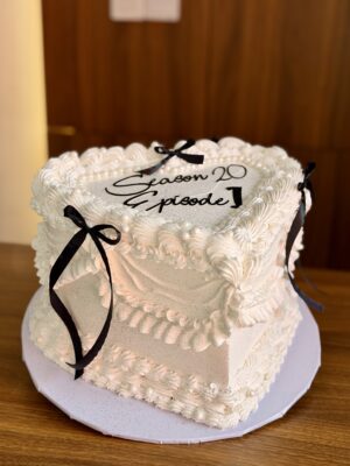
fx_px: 647
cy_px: 233
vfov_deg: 39.7
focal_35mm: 48
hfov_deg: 30.3
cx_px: 175
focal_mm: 6.76
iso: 64
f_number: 1.78
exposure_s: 1/503
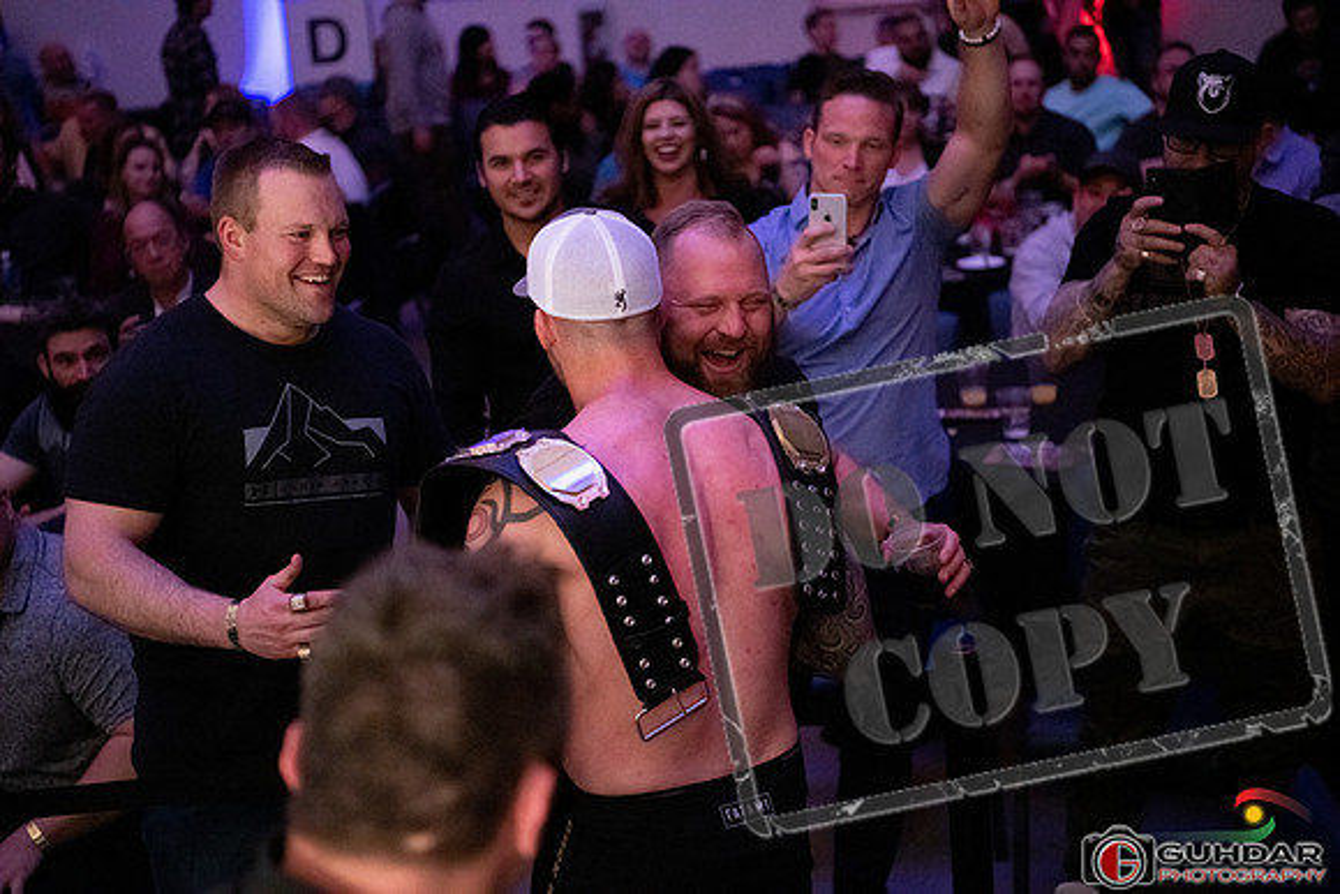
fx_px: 2606
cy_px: 447
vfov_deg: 19.5
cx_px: 670
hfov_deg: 28.8
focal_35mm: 70
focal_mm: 70
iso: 3200
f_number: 2.8
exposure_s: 1/1000
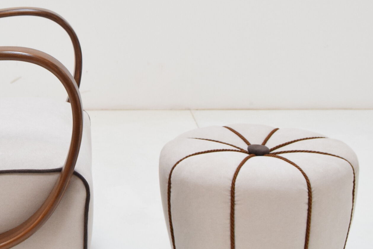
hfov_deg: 20.1
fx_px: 1037
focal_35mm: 100
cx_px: 59
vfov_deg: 13.7
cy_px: 70
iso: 1600
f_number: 6.3
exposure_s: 1/160
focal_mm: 28
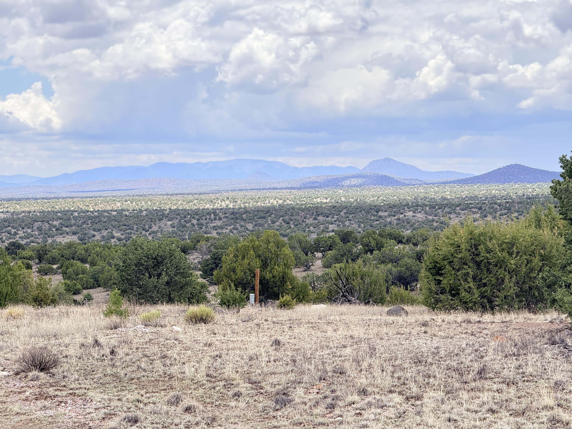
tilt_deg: +0.0
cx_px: 286
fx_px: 1983
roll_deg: +0.8
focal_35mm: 120
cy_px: 214
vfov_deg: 12.3
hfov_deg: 16.4
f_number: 2.8
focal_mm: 15.66
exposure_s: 1/541
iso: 64
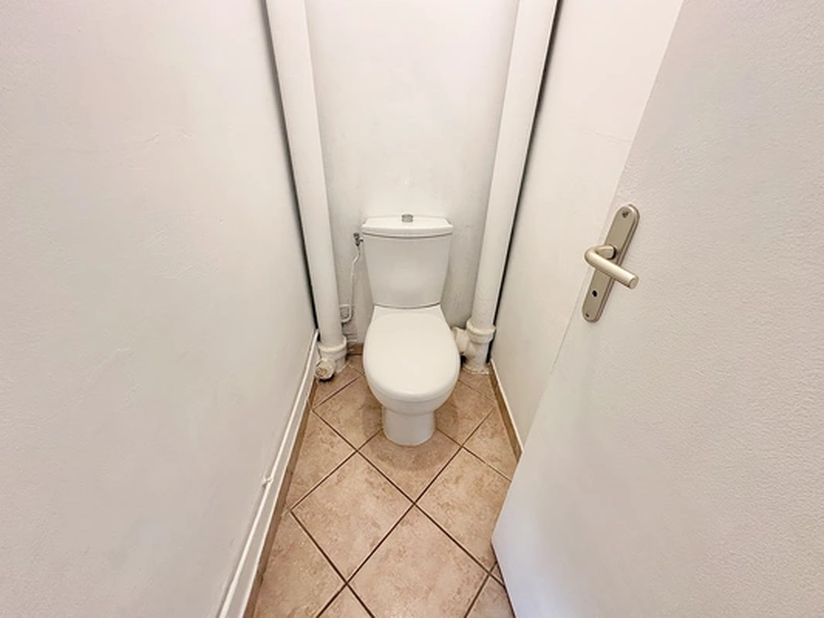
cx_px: 412
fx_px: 333
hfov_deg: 102.1
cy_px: 309
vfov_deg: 85.7
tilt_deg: -33.2
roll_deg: -2.2
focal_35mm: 14
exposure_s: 1/100
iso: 160
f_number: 2.2
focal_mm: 2.22
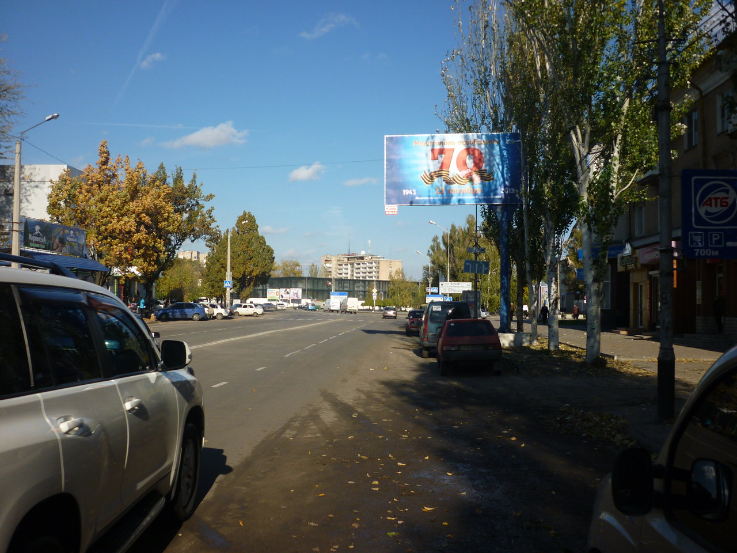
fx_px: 703
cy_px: 276
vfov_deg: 42.9
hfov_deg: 55.4
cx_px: 368
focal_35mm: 33
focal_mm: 5.5
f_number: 8
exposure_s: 1/250
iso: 80
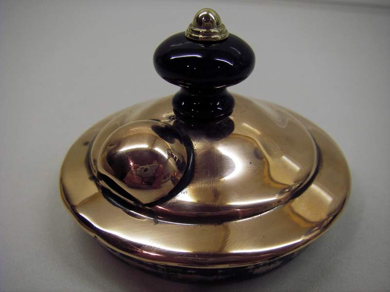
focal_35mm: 38
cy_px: 146
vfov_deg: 37.7
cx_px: 195
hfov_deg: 49.0
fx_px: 428
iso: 64
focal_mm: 6.3
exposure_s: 1/30
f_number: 3.3
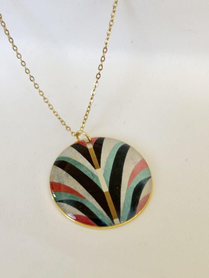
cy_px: 139
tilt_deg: -53.5
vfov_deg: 36.8
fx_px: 419
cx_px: 104
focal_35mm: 52
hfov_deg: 28.0
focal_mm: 5.96
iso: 40
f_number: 1.6
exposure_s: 1/325
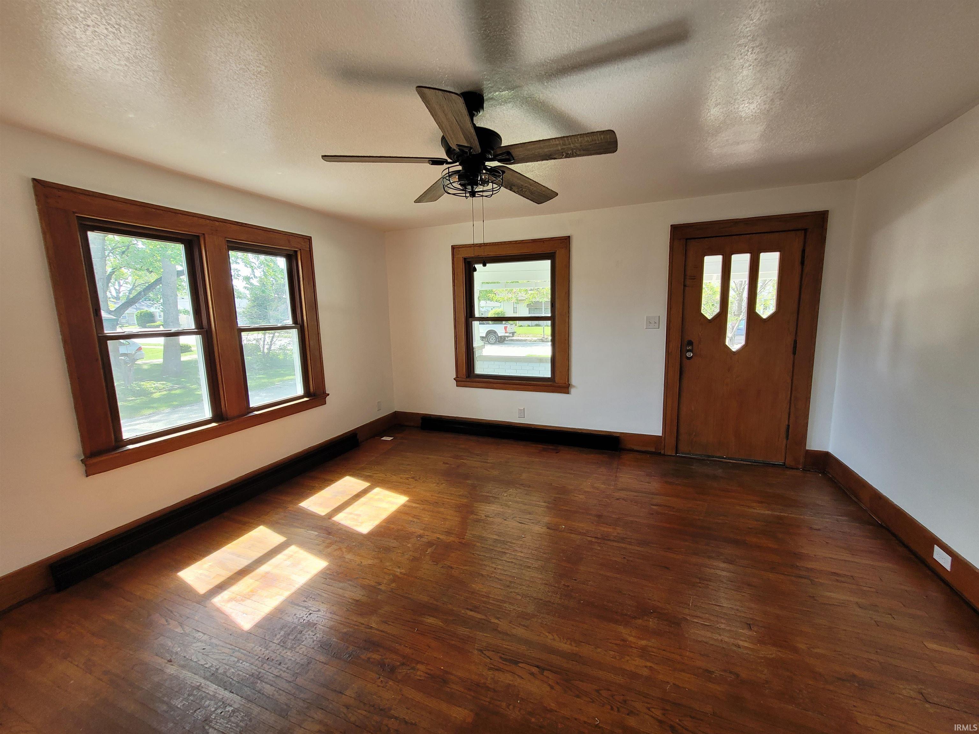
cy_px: 367
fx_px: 368
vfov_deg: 89.9
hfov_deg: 106.2
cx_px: 490
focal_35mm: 13
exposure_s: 1/60
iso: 64
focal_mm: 1.74
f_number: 2.2
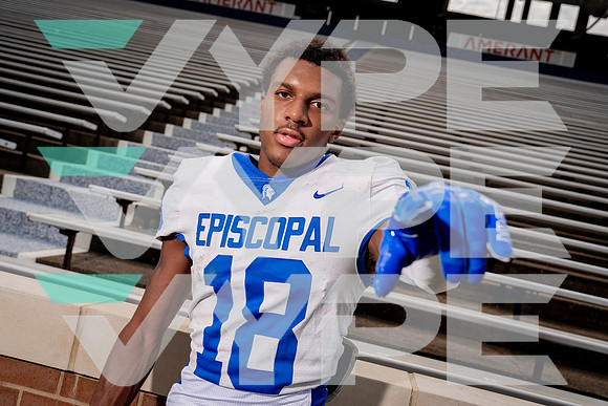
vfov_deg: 37.7
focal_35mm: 35
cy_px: 203
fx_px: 594
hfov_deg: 54.2
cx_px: 304
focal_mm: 35
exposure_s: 1/800
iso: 100
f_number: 5.6
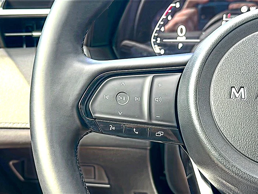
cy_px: 97
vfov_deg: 33.6
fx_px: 320
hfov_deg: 43.9
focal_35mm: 43
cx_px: 129
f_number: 1.78
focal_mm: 6.86
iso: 50
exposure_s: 1/103
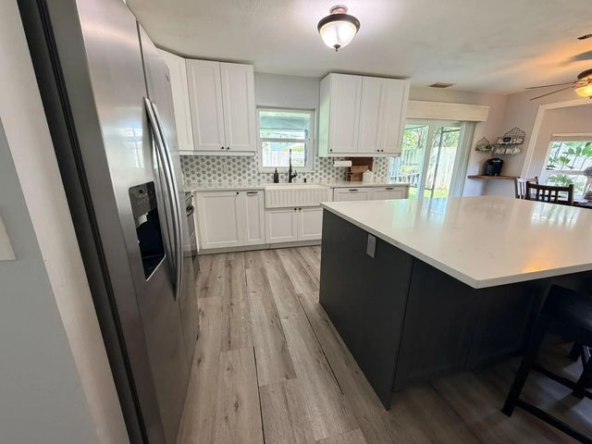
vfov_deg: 85.7
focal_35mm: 14
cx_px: 296
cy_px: 222
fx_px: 239
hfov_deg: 102.1
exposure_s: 1/60
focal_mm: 2.22
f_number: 2.2
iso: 250
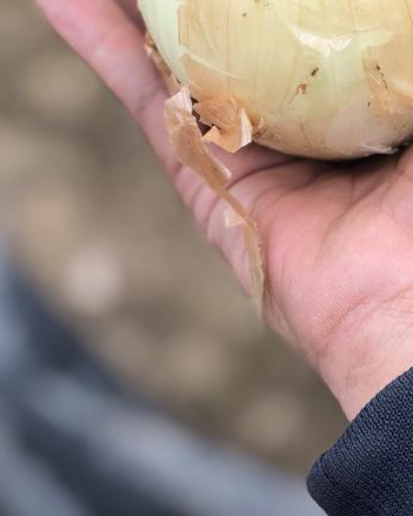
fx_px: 1911
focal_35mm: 125
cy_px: -66
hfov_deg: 12.3
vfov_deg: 15.0
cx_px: 329
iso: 16
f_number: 2.4
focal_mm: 6
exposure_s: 1/291
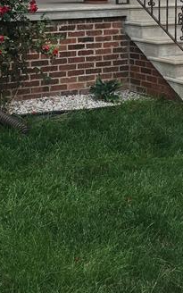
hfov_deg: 18.1
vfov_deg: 27.0
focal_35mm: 72
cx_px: 75
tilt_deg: -3.3
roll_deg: +1.5
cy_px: 0
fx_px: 575
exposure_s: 1/262
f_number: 2.2
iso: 25
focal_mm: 4.15
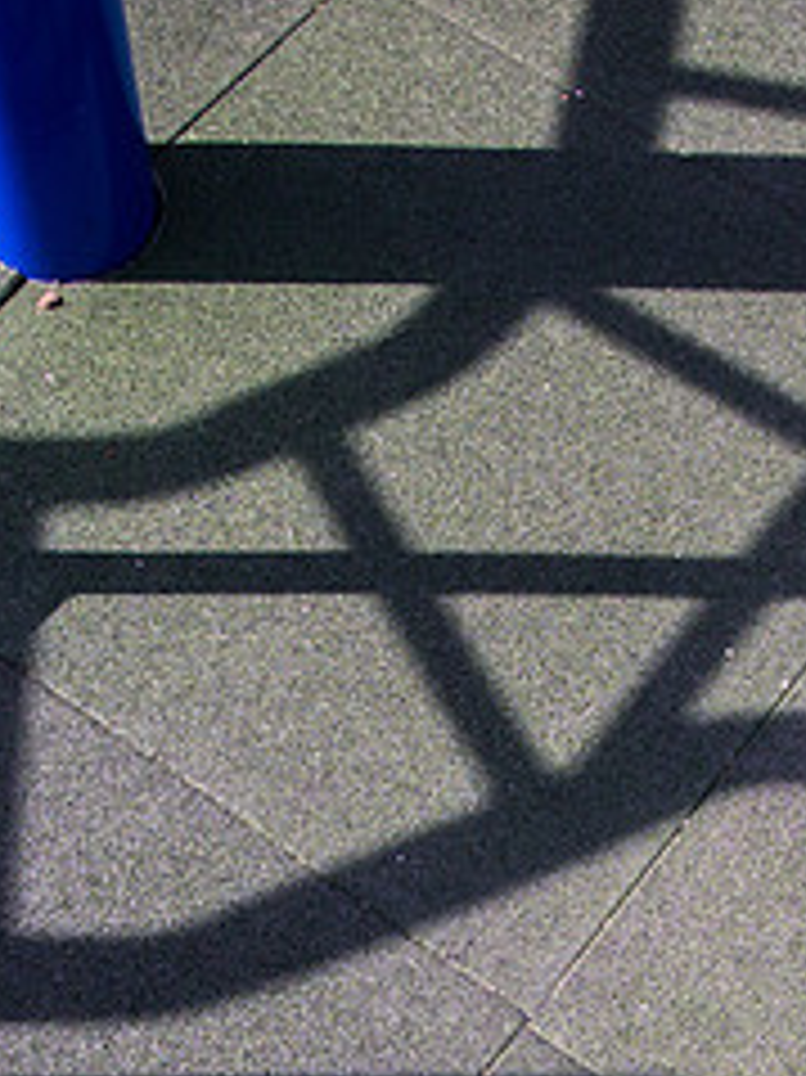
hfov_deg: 21.5
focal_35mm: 68
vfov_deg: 27.5
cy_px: 970
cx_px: 563
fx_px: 2113
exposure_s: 1/200
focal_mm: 14
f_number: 8
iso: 200
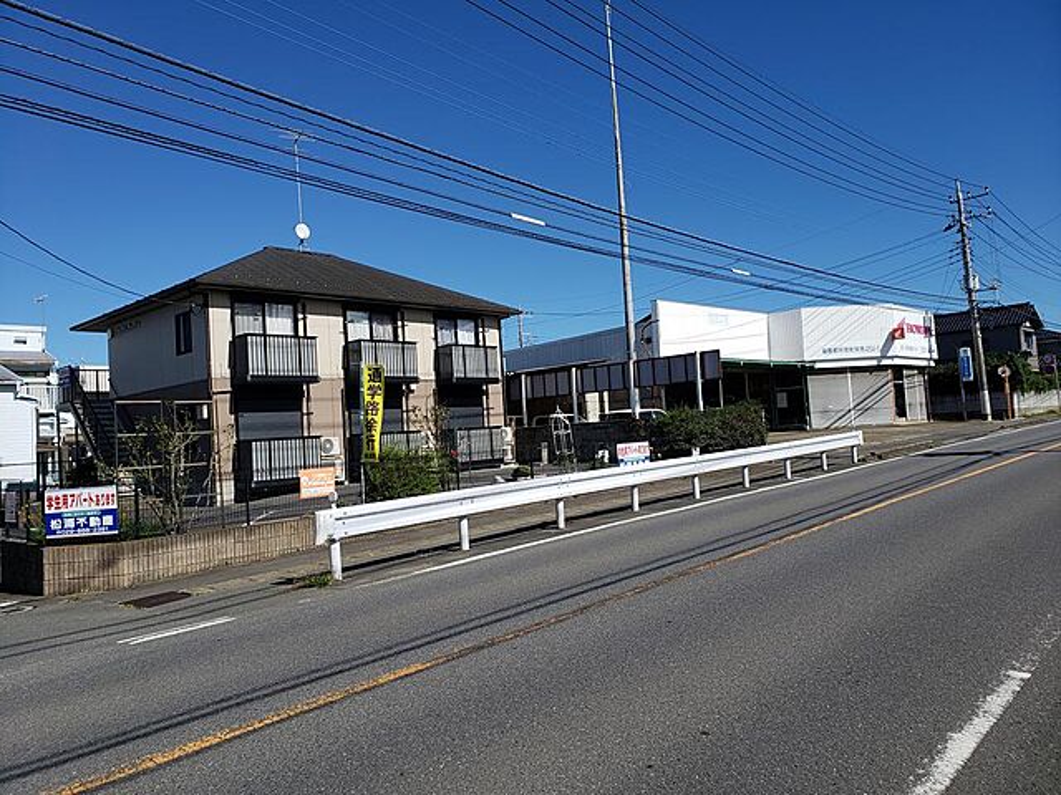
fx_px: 797
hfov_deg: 67.3
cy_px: 398
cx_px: 530
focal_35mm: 26
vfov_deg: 53.1
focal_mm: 4.3
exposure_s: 1/2289
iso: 50
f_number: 2.4
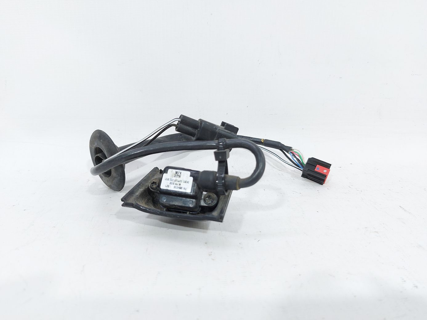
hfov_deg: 71.6
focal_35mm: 24
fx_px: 296
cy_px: 160
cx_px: 214
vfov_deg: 56.8
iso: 80
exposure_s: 1/50
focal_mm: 5.23
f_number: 1.8
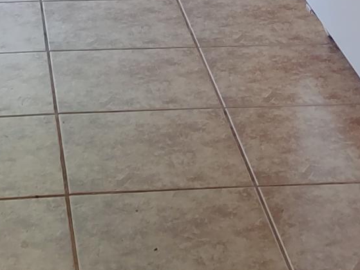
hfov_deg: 13.6
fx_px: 1508
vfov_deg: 9.4
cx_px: 215
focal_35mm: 145
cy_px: -326
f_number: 1.79
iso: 113
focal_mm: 4.71
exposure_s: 1/50
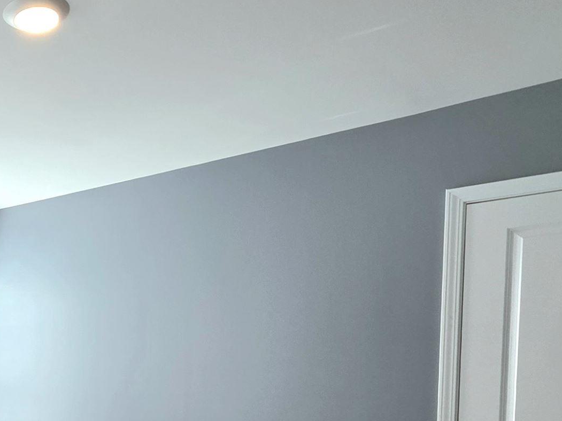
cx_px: -49
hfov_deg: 40.2
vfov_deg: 34.7
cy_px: 408
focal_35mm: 38
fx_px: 617
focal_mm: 2.2
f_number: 1.9
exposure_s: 1/120
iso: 32
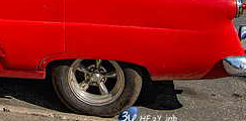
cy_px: -54
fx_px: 558
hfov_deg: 23.1
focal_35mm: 88
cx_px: -35
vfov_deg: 11.9
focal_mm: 32
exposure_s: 1/400
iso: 100
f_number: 10
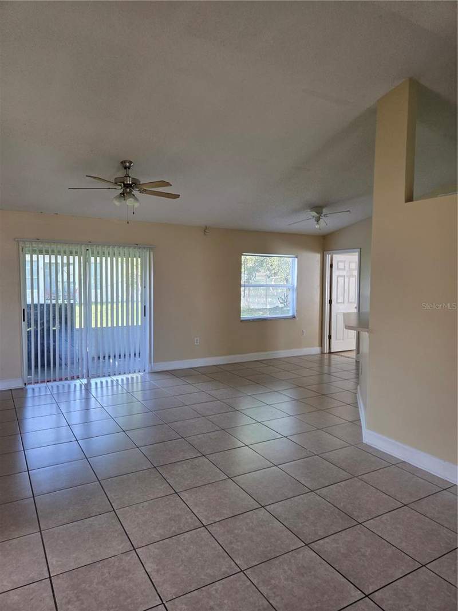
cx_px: 229
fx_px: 406
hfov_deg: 58.9
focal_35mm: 23
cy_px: 306
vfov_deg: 73.9
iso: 200
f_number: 1.8
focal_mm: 5.4
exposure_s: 1/180
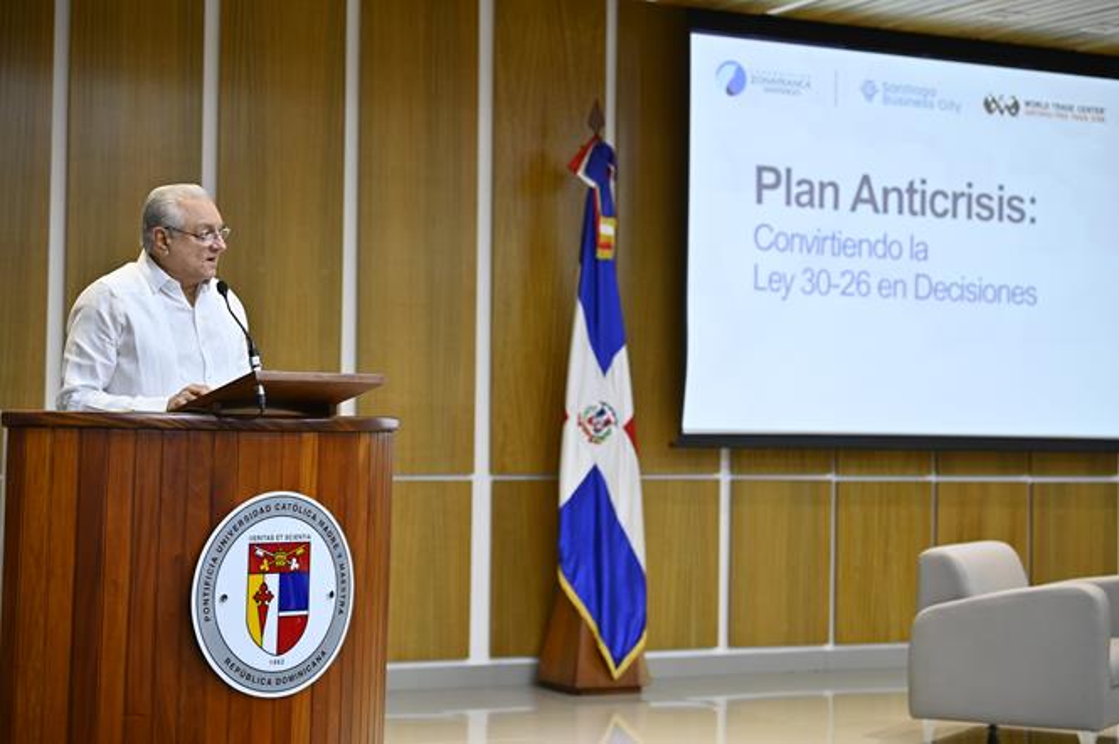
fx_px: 2174
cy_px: 372
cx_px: 560
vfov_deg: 19.4
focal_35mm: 70
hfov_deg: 28.9
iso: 640
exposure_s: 1/160
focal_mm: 70
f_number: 3.5
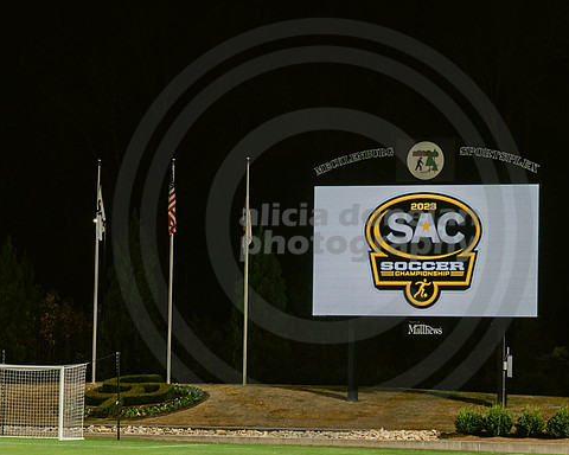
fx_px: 2509
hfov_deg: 12.9
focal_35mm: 149
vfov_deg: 10.4
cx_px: 357
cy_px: 306
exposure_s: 1/160
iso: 2000
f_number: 4
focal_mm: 70
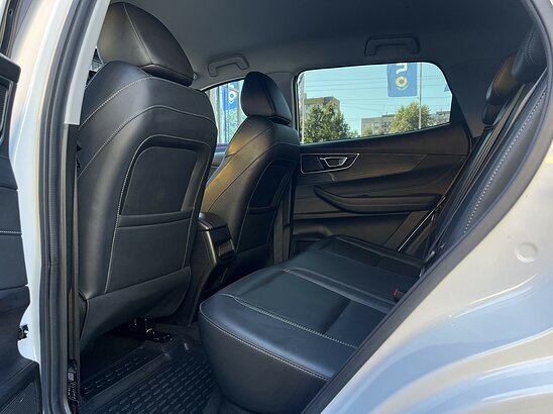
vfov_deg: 53.0
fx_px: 415
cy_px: 207
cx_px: 276
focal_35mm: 26
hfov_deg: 67.3
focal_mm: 5.7
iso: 40
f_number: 1.5
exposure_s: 1/221
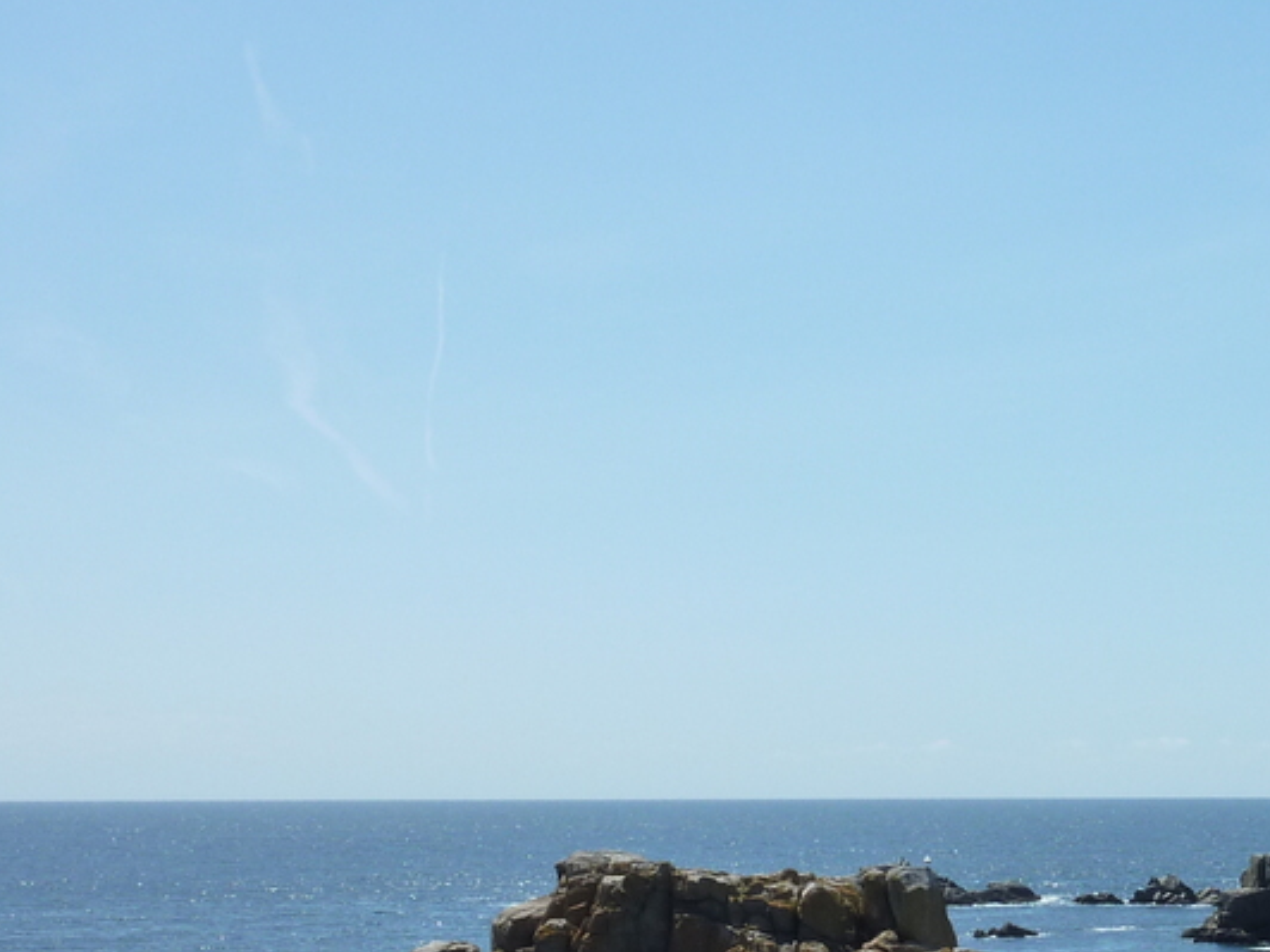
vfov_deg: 18.1
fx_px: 2898
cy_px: 976
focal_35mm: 79
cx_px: 955
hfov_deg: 24.4
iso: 125
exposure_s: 1/500
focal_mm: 5.7
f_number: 5.6
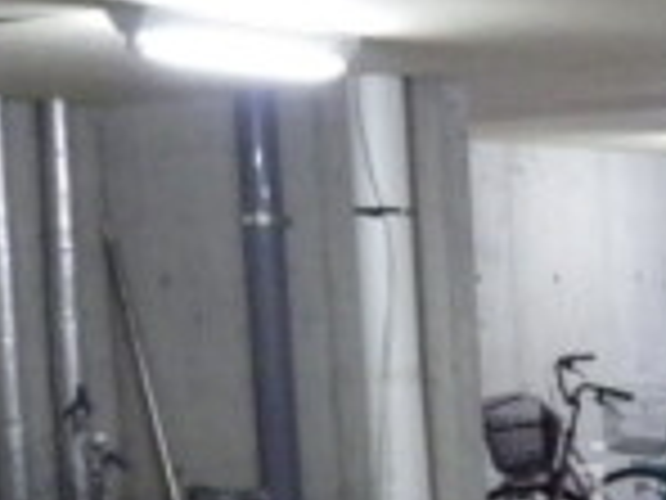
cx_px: 878
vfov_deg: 15.3
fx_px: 1828
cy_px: 486
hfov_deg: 19.0
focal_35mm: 95
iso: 800
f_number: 3.1
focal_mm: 4
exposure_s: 1/25
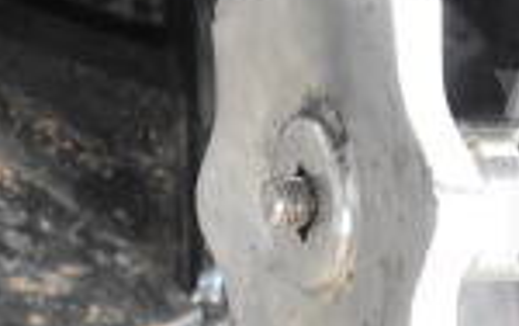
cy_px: 345
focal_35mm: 180
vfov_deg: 7.3
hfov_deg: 11.1
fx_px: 2549
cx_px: 803
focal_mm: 29
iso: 2200
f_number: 4.2
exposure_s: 1/50
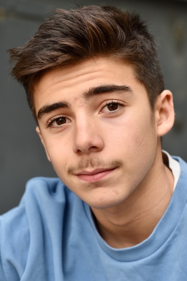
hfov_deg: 16.1
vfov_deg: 23.9
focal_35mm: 85
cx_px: 94
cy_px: 140
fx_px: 662
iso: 400
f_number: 4
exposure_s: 1/500
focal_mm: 85
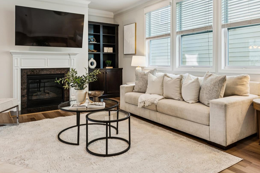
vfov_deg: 46.7
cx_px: 133
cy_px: 65
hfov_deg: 66.4
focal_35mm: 28
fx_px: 199
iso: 200
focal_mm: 16.3
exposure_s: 1/2.5
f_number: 13
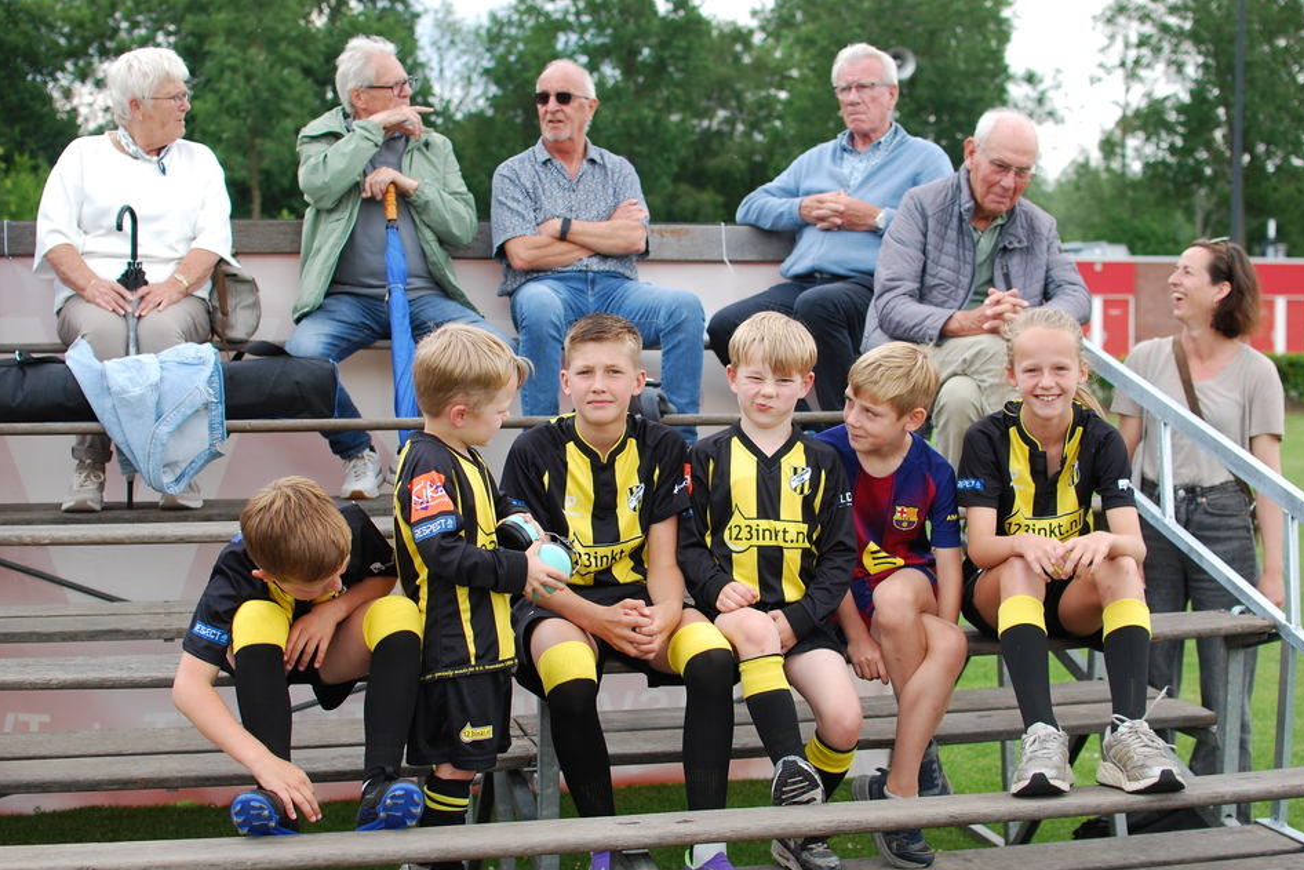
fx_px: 2012
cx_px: 666
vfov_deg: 24.4
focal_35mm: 56
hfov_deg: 35.9
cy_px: 450
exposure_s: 1/800
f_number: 3.2
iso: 200
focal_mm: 35
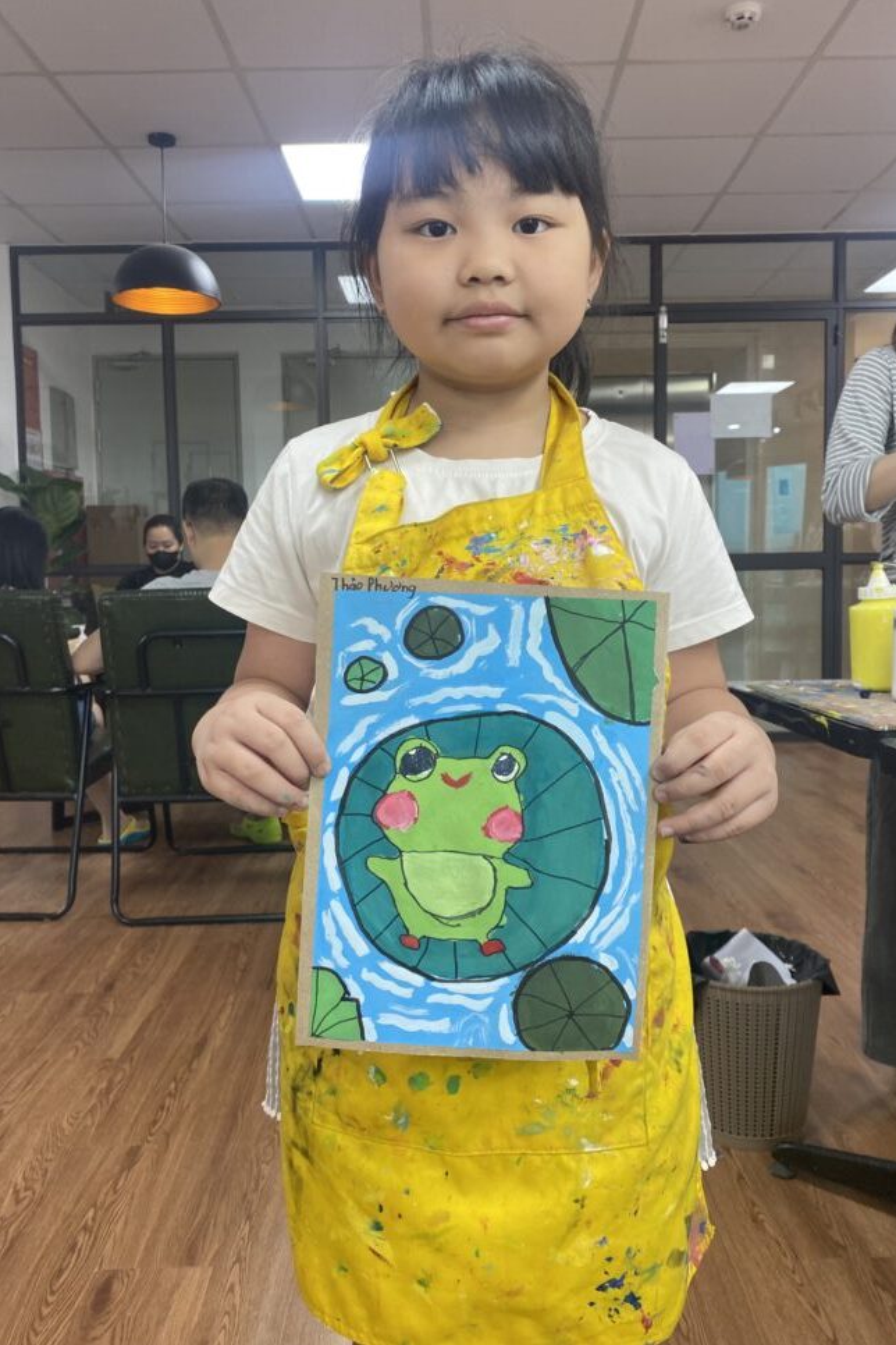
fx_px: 1045
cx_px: 452
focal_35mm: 28
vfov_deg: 65.5
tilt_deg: -4.3
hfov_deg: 46.4
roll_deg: +1.6
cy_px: 650
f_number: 1.8
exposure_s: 1/100
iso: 125
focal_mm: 4.25
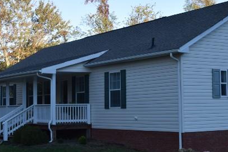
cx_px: 170
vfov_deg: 17.3
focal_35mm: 79
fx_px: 500
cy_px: 65
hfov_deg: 25.4
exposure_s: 1/160
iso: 100
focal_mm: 27
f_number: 6.3
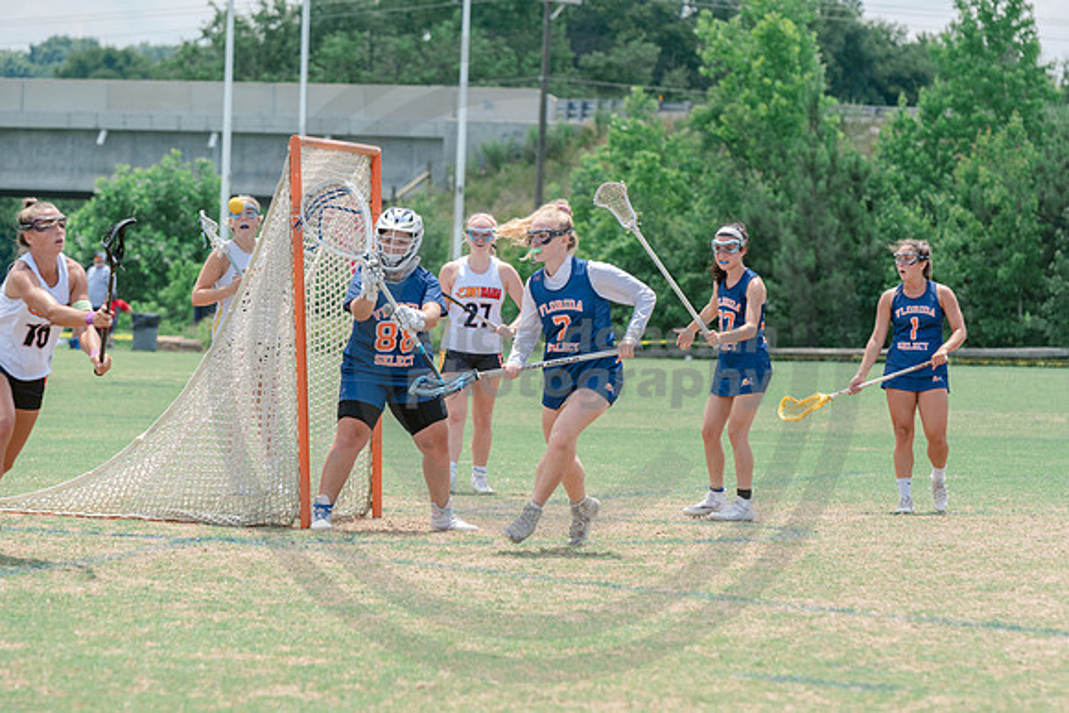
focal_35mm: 213
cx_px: 671
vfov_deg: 6.4
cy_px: 395
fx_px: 6336
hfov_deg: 9.6
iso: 400
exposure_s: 1/1600
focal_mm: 170
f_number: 5
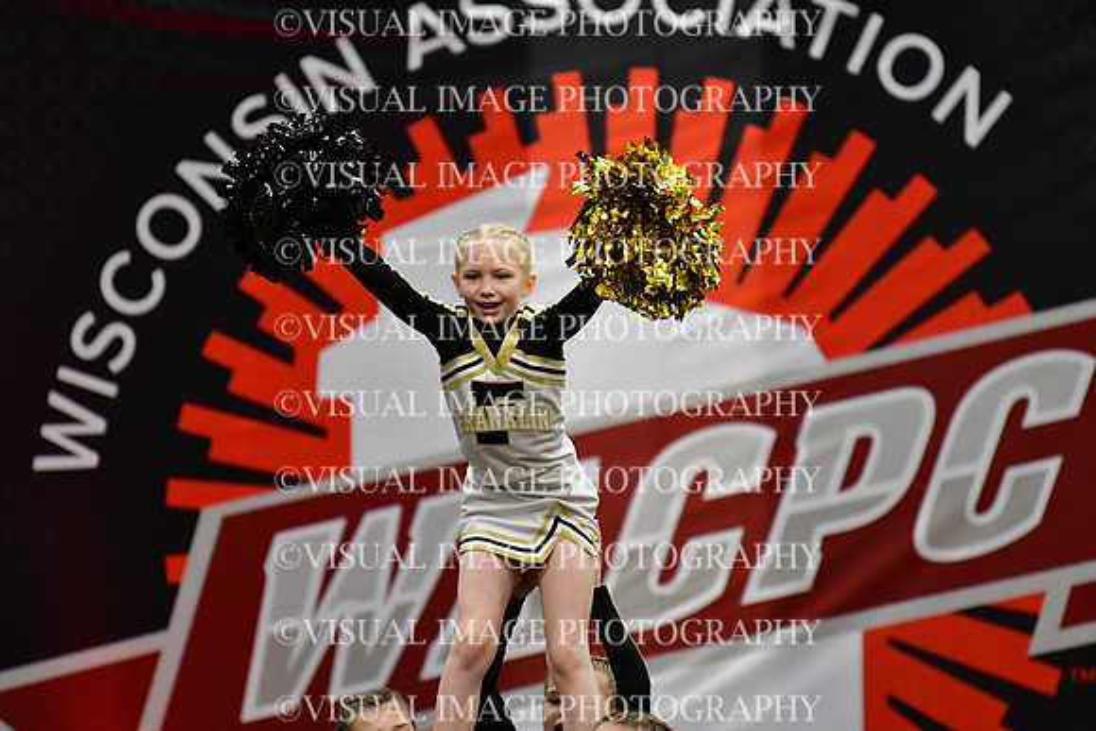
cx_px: 548
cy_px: 366
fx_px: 9135
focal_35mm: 300
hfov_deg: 6.9
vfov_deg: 4.6
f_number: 2.8
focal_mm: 200
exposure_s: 1/800
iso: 4000
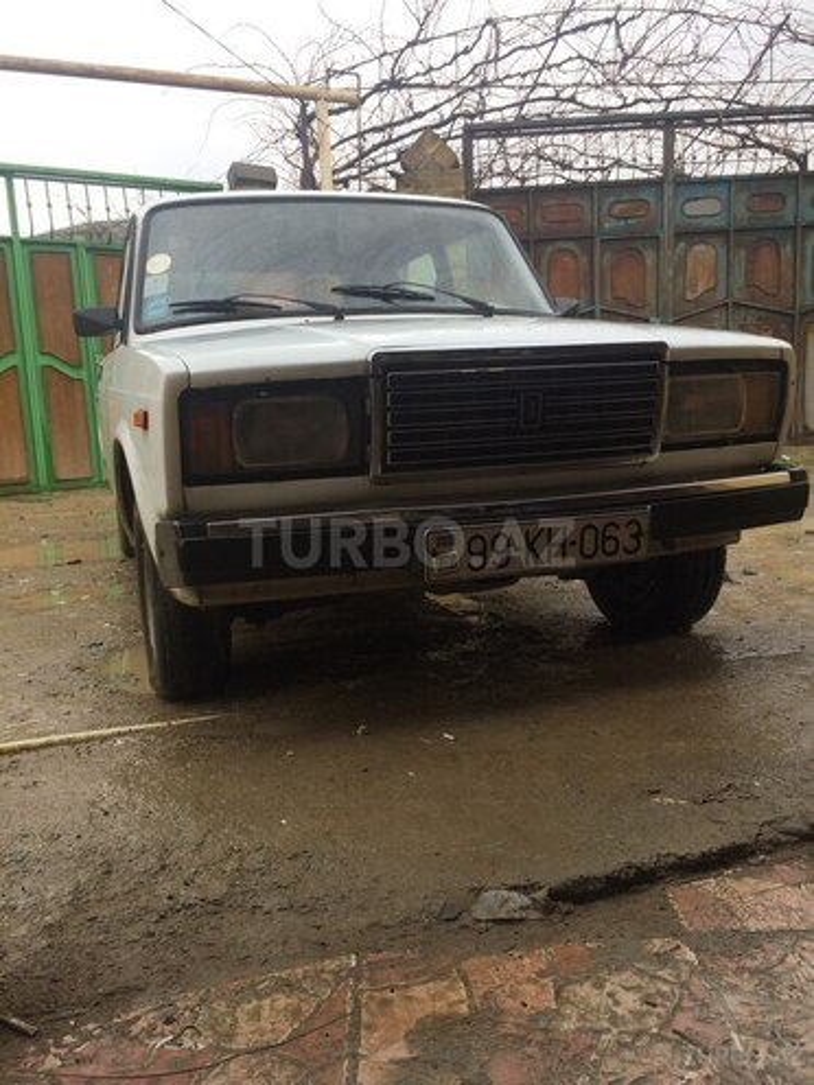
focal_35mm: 29
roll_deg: +3.4
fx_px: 909
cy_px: 542
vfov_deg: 61.7
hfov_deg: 48.2
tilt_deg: -10.0
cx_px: 407
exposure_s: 1/260
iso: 32
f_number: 2.2
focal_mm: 4.15
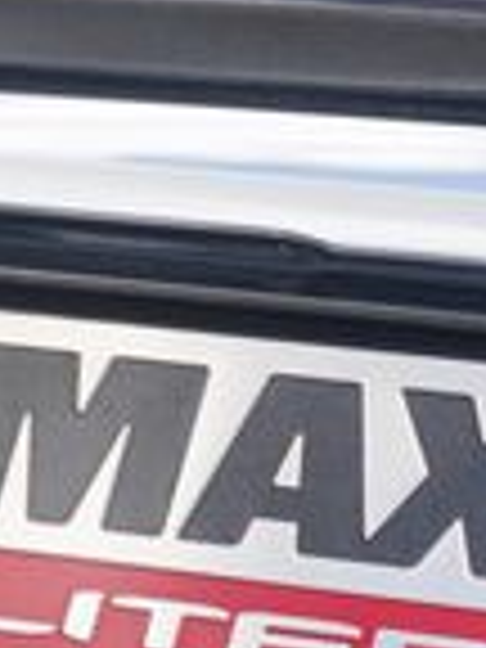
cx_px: -9
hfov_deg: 4.8
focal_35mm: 312
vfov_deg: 6.3
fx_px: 5841
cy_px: 677
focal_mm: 49
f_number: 8
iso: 100
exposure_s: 1/160
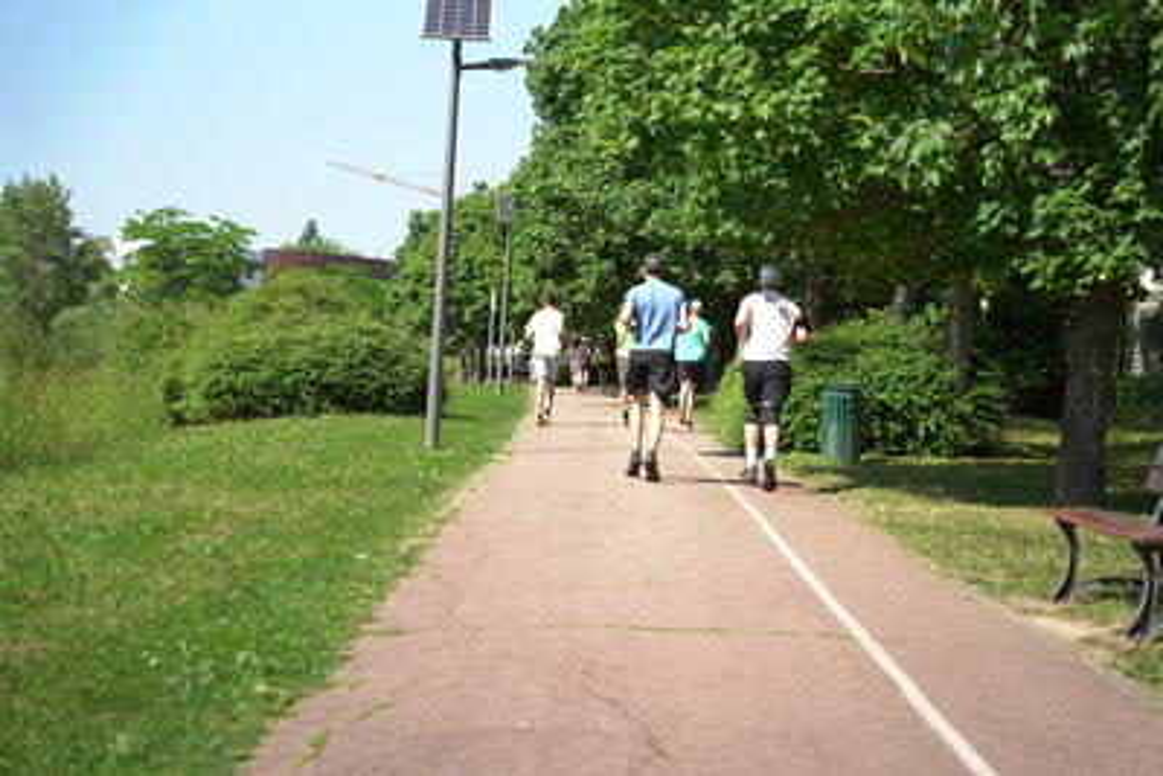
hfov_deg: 30.0
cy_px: 388
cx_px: 582
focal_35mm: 67
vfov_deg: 20.3
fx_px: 2168
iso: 640
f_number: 2.8
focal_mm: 67.1
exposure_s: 1/8000
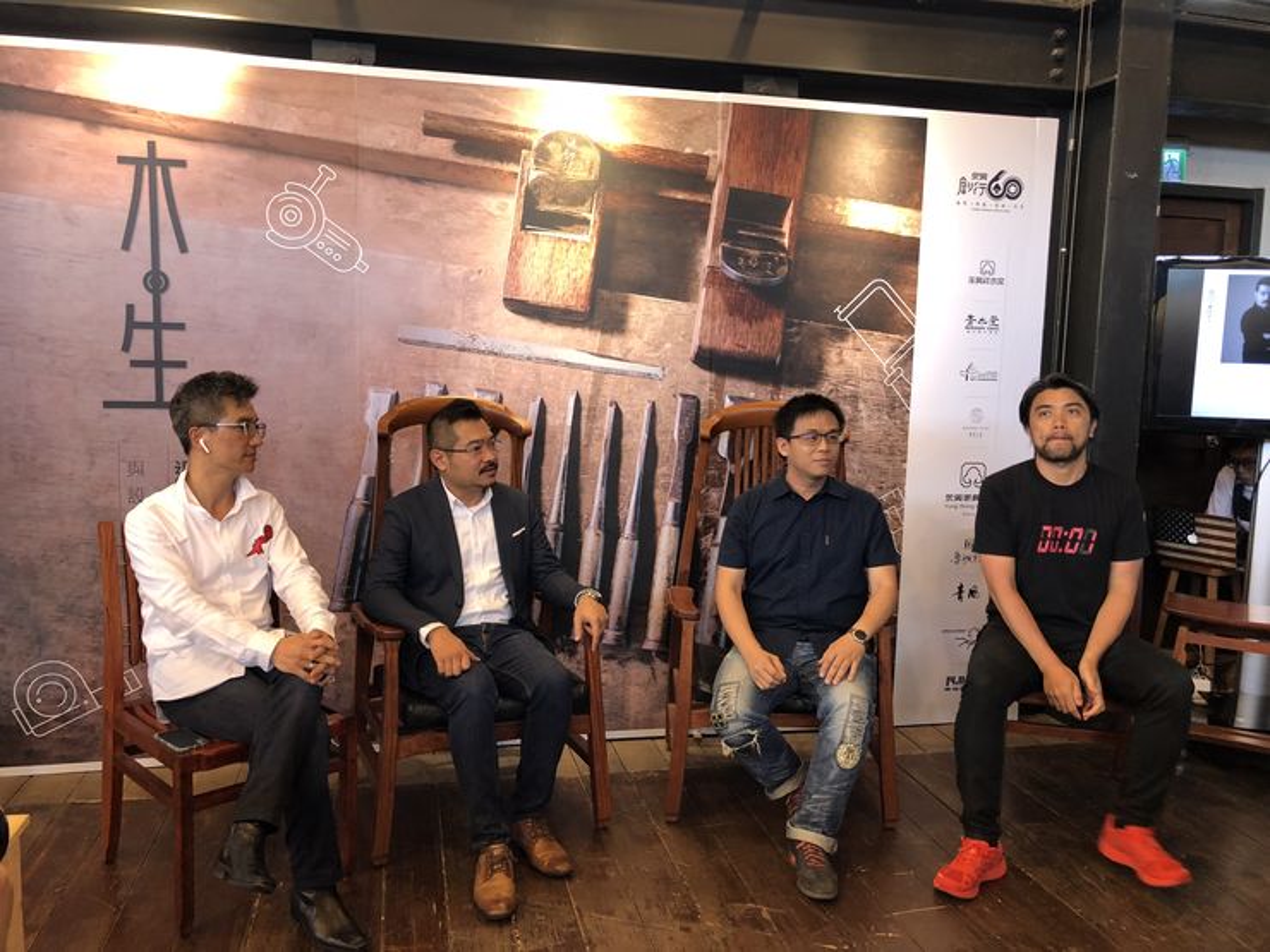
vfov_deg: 49.7
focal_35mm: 28
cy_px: 476
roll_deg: -1.5
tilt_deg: -5.7
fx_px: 1027
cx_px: 635
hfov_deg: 63.4
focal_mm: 3.99
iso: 40
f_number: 1.8
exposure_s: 1/20
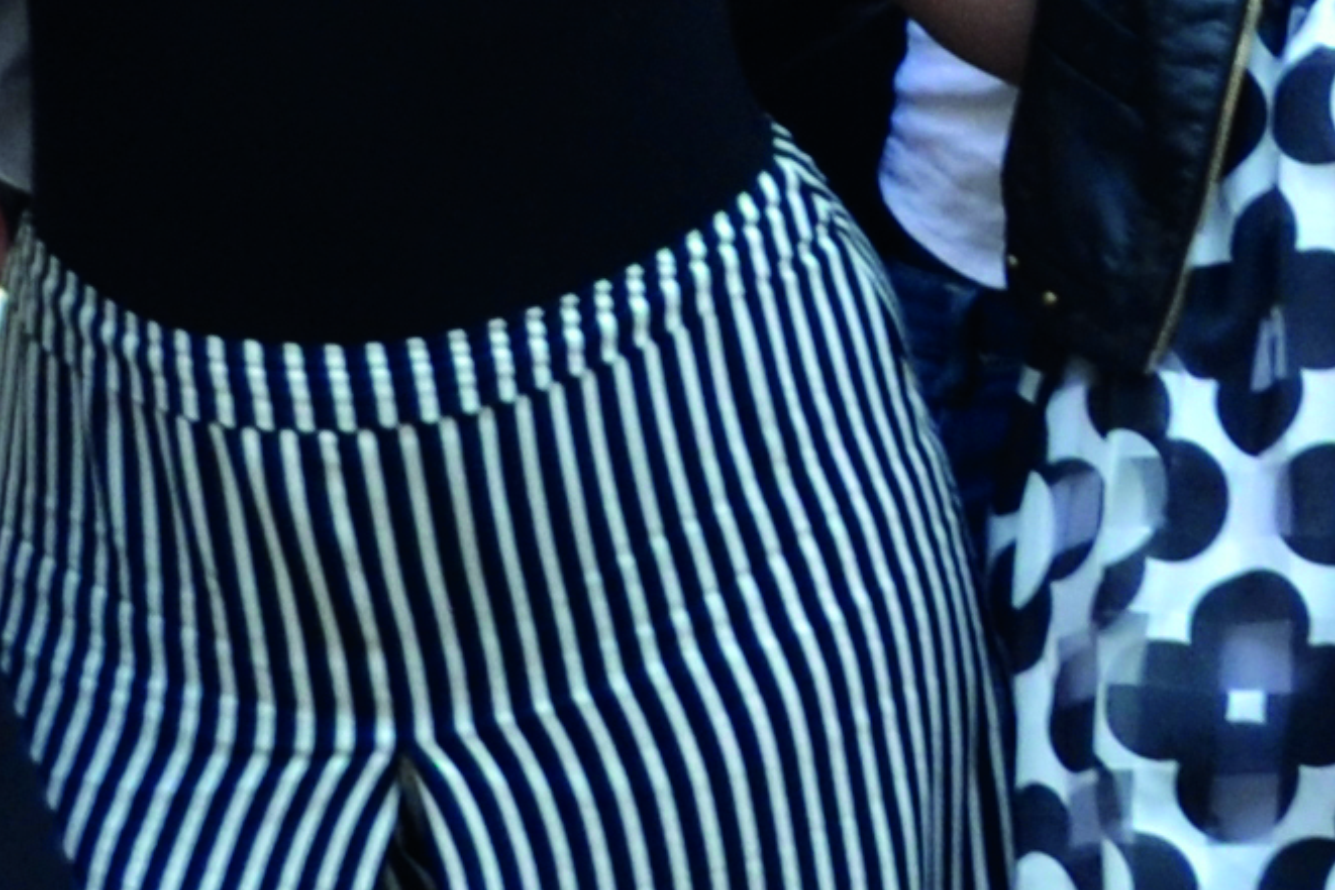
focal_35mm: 251
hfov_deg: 7.6
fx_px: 9309
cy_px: -16
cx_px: 3278
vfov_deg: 5.5
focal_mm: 24
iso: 400
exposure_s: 1/80
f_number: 5
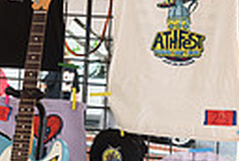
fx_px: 932
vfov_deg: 9.8
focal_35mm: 140
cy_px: 23
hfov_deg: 14.6
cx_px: 65
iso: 250
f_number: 5
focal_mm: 31
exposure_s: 1/200
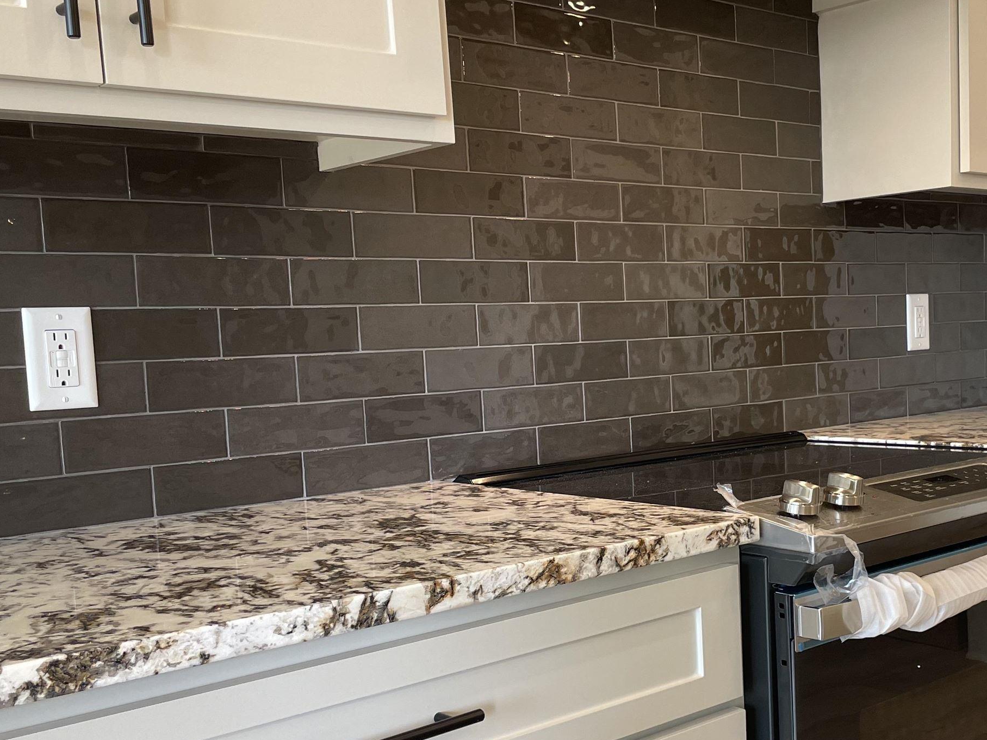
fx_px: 1254
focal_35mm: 44
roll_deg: +2.9
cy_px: 451
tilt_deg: -6.0
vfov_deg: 32.8
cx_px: 667
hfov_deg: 42.3
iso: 80
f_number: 1.6
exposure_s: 1/120
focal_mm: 4.2
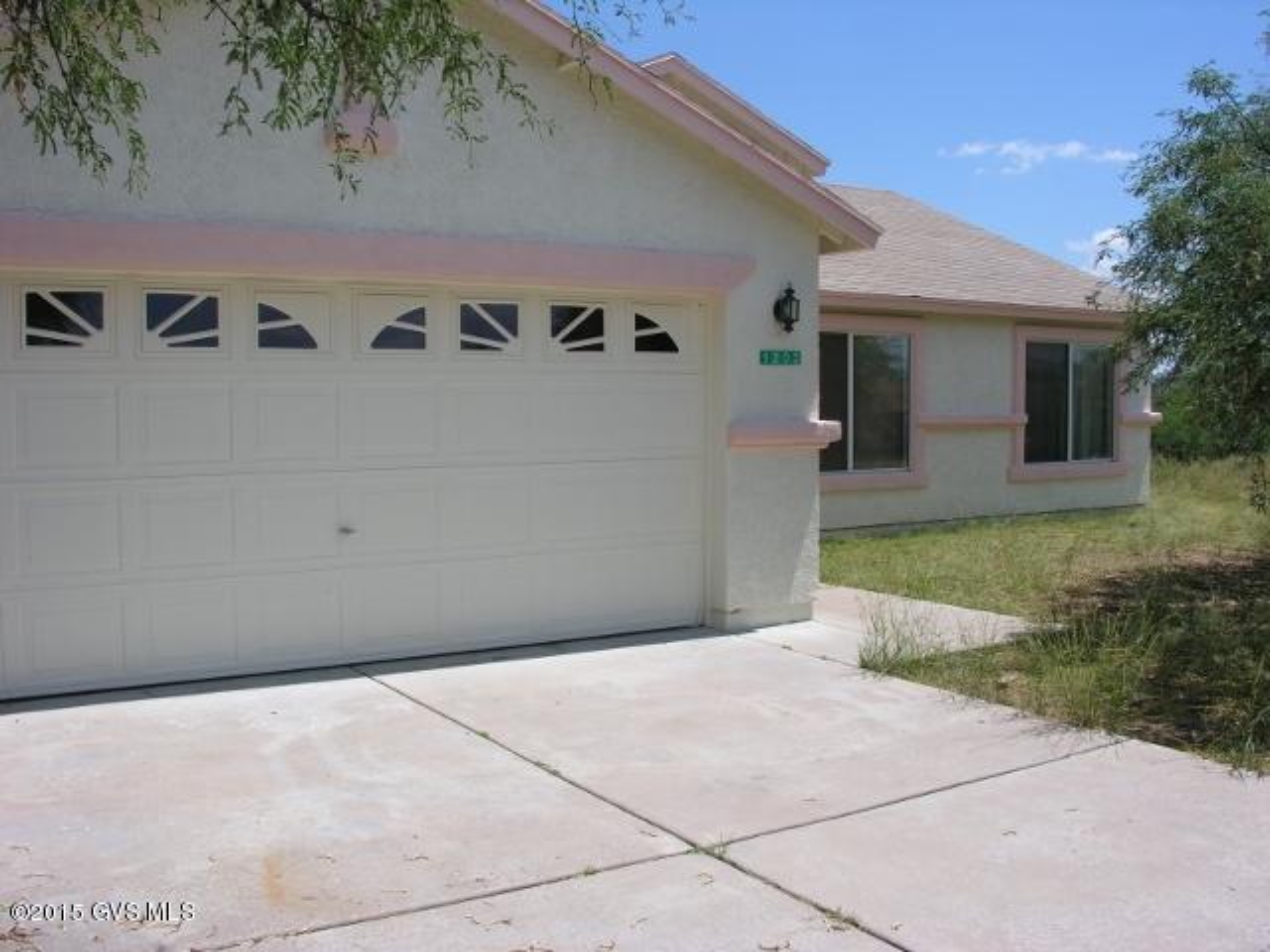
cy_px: 476
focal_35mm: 35
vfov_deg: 40.7
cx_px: 635
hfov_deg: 52.6
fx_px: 1284
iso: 50
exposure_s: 1/280
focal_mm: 8.9
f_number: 6.3
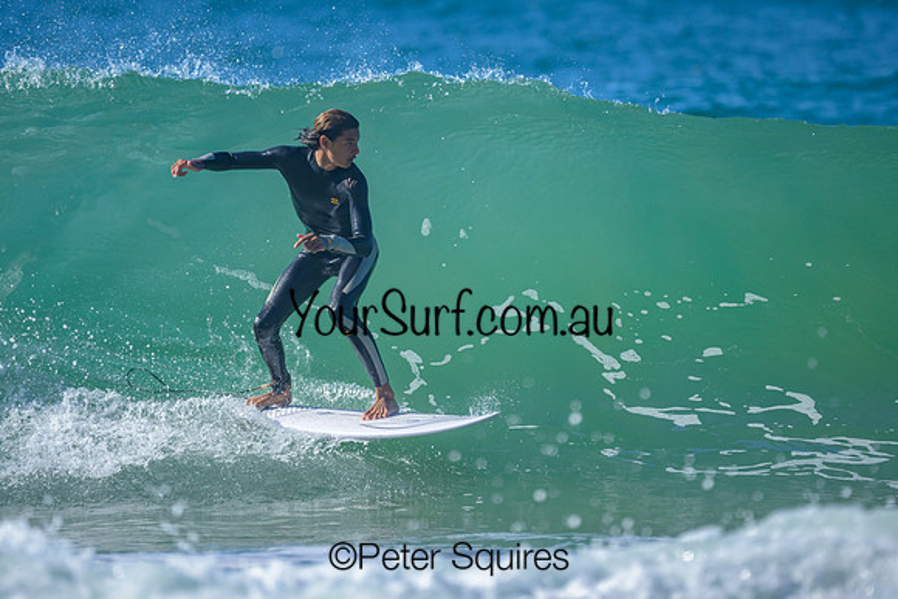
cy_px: 248
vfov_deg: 1.4
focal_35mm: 961
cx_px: 392
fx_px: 23970
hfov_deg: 2.1
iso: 450
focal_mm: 800
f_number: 6.3
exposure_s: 1/2000
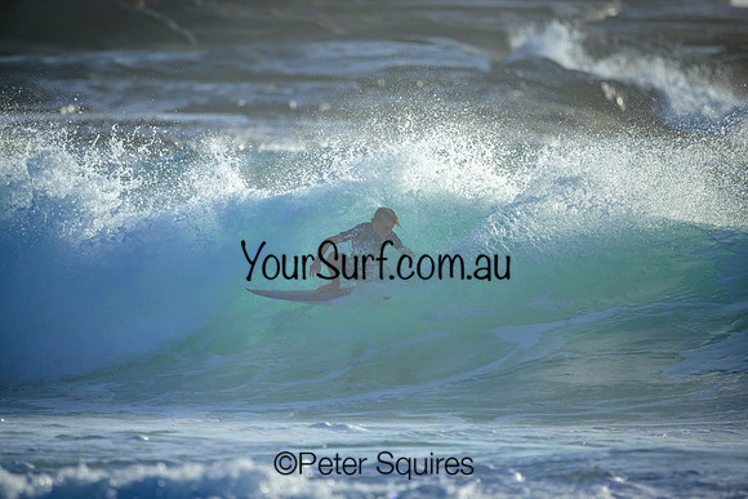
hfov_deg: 2.6
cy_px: 250
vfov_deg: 1.7
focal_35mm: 800
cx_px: 374
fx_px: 16625
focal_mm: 800
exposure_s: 1/2500
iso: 320
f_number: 6.3
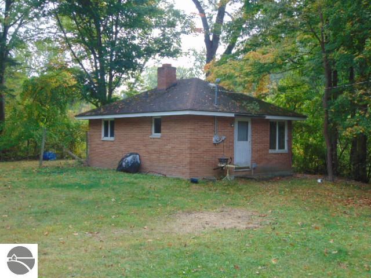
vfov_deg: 34.3
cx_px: 186
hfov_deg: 44.8
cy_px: 139
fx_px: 450
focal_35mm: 42
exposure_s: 1/200
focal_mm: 7.6
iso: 80
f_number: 3.3
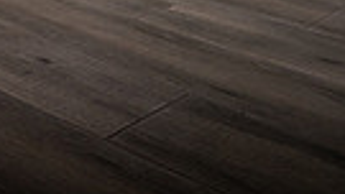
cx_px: 123
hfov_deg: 23.3
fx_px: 833
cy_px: -288
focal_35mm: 91
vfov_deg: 11.0
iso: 800
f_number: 8
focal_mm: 26
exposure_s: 1/250
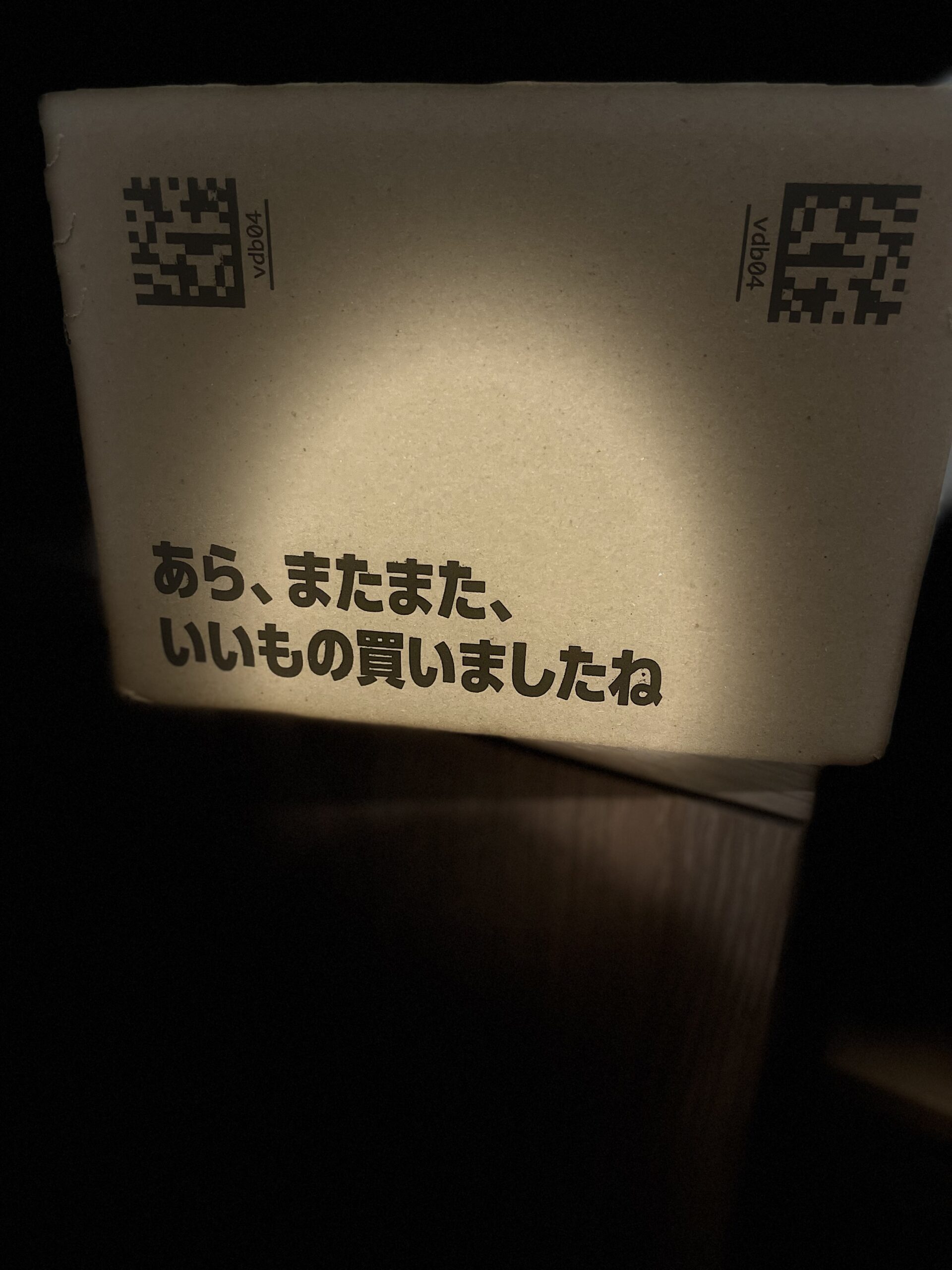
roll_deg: -2.2
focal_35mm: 26
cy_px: 635
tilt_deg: -21.2
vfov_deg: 67.3
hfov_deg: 53.1
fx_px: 953
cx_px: 476
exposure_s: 1/50
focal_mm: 5.1
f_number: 1.6
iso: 250
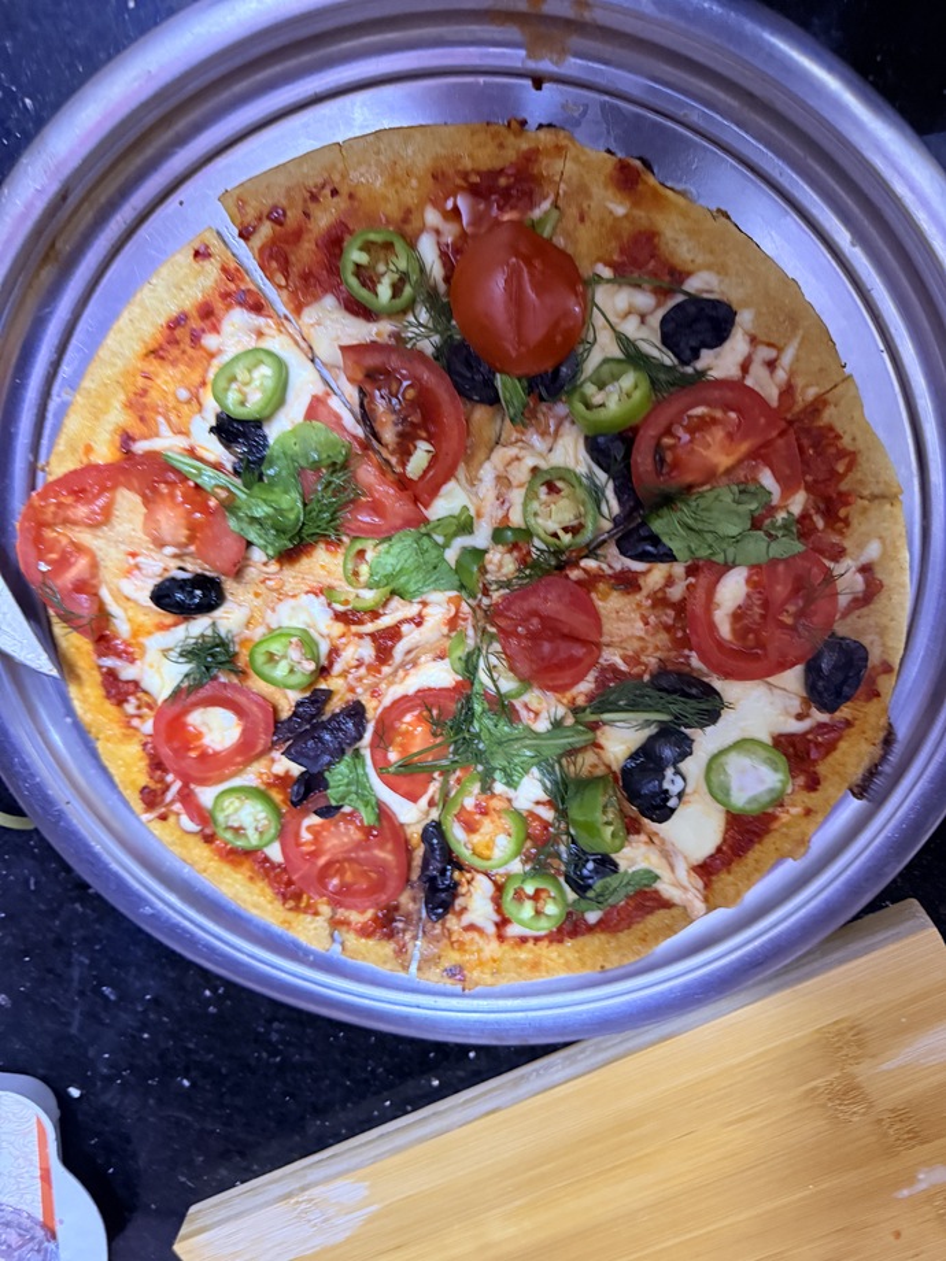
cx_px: 473
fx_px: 875
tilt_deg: -74.7
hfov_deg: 56.8
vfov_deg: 71.6
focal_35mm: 24
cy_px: 630
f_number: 1.78
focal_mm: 6.76
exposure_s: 1/40
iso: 800
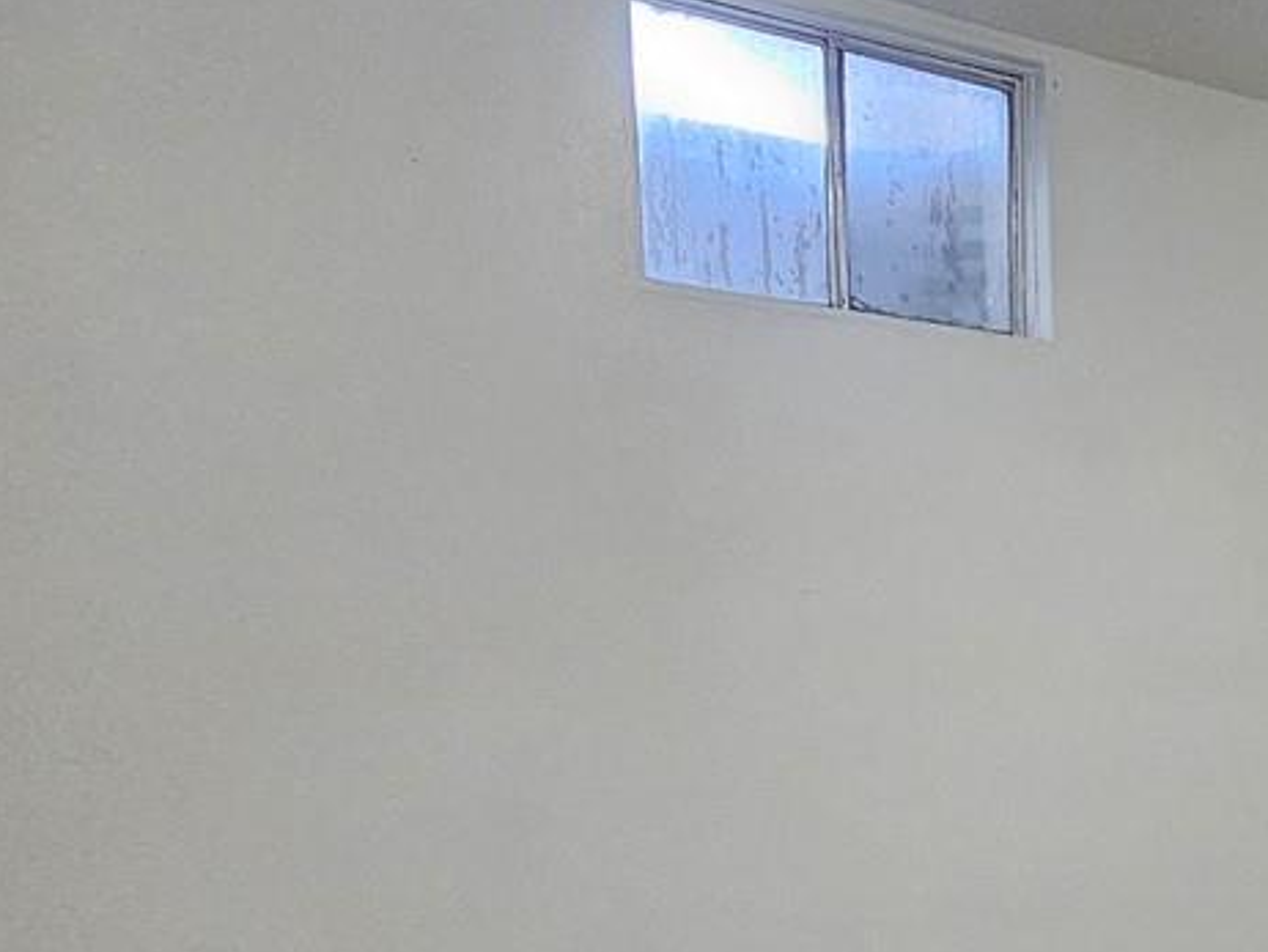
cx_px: 1479
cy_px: 1062
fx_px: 1649
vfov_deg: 29.0
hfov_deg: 34.6
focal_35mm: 45
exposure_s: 1/60
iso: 400
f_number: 2.2
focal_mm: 2.2
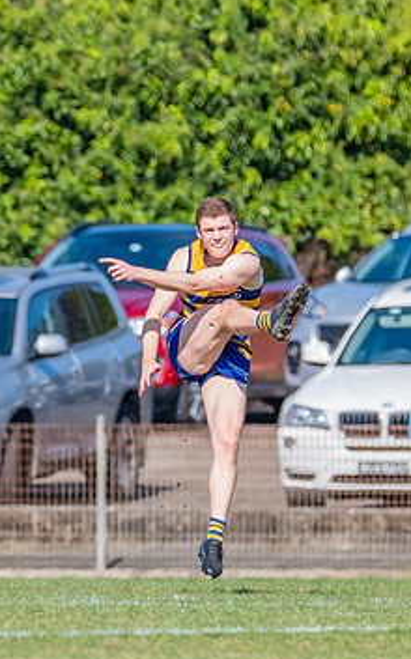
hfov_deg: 1.1
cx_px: 174
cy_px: 424
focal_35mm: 1162
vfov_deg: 1.8
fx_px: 20868
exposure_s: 1/1600
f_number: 9
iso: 800
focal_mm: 460
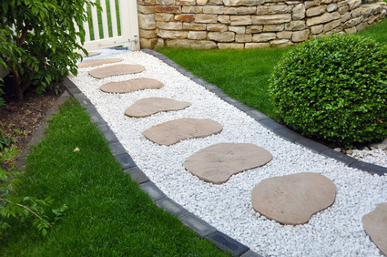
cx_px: 194
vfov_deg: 31.8
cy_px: 128
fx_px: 451
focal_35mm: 42
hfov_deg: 46.5
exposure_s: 1/80
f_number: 5.6
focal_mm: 28
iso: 200
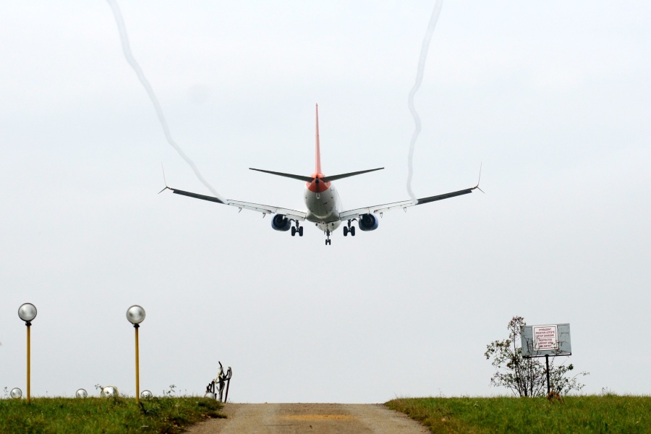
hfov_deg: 14.9
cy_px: 217
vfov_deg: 9.9
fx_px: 2495
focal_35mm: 138
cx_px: 326
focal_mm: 92
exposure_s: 1/1250
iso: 200
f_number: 5
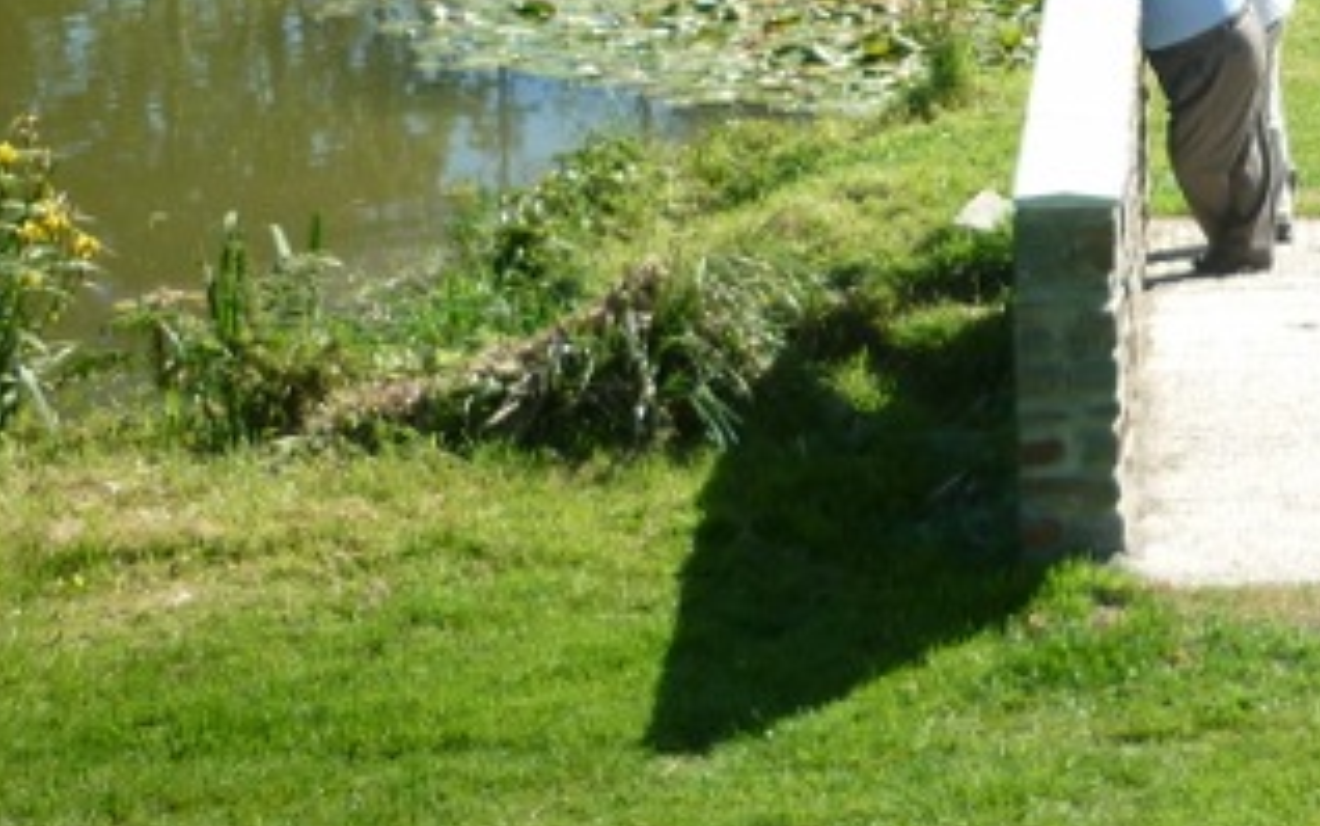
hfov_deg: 22.1
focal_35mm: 88
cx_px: 1507
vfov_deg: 14.4
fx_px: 3167
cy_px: -187
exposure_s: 1/640
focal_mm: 5.5
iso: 80
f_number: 2.8
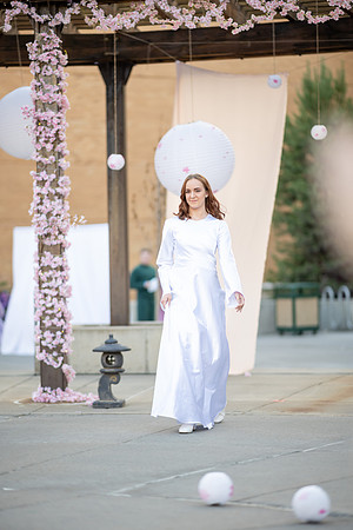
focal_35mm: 105
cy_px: 265
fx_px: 1544
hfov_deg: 13.0
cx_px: 176
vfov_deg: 19.5
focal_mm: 105
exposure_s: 1/1000
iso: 400
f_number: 1.4
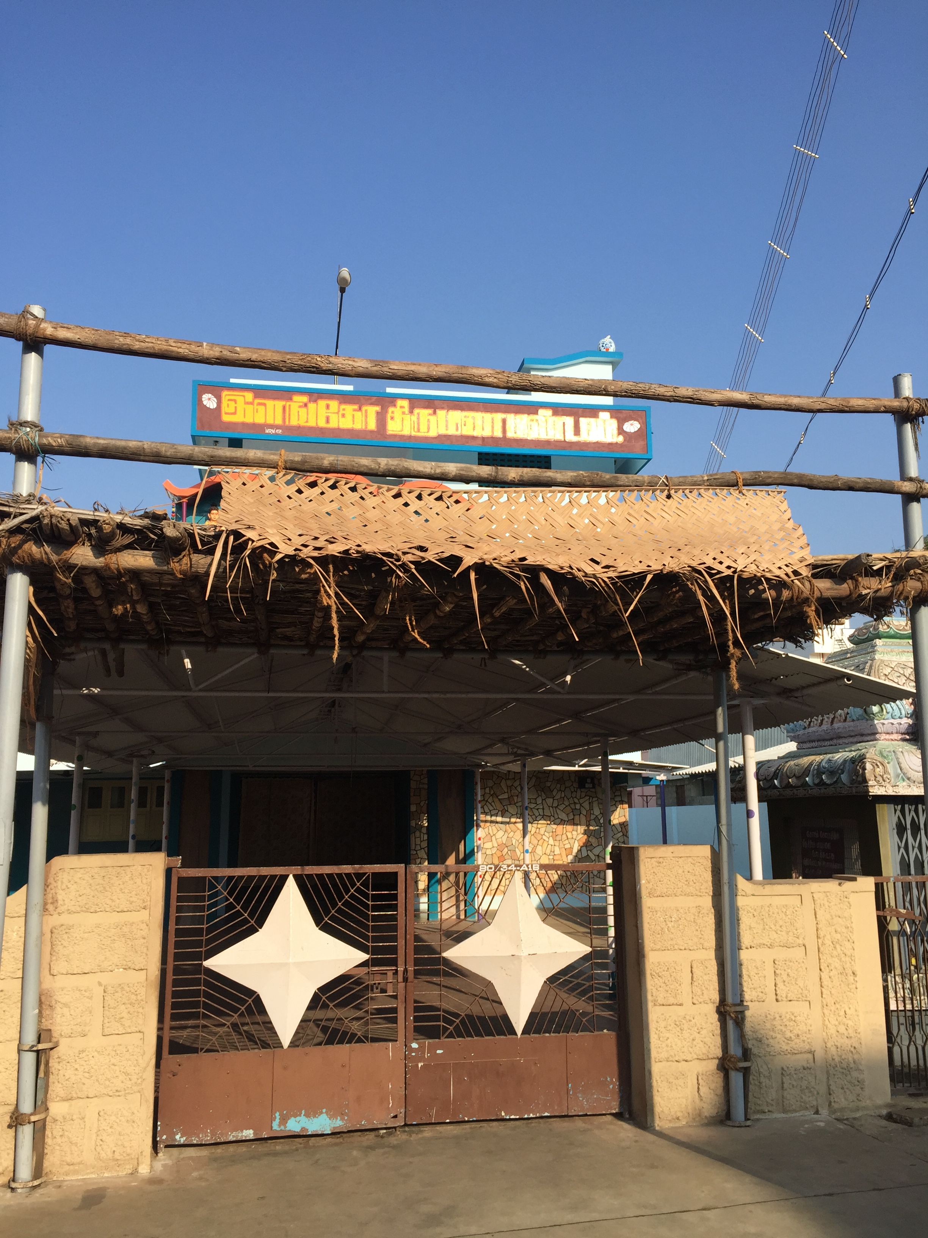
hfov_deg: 48.2
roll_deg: +1.8
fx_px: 1037
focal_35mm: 29
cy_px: 619
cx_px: 464
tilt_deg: +9.3
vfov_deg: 61.7
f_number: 2.2
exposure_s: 1/1522
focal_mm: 4.15
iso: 32
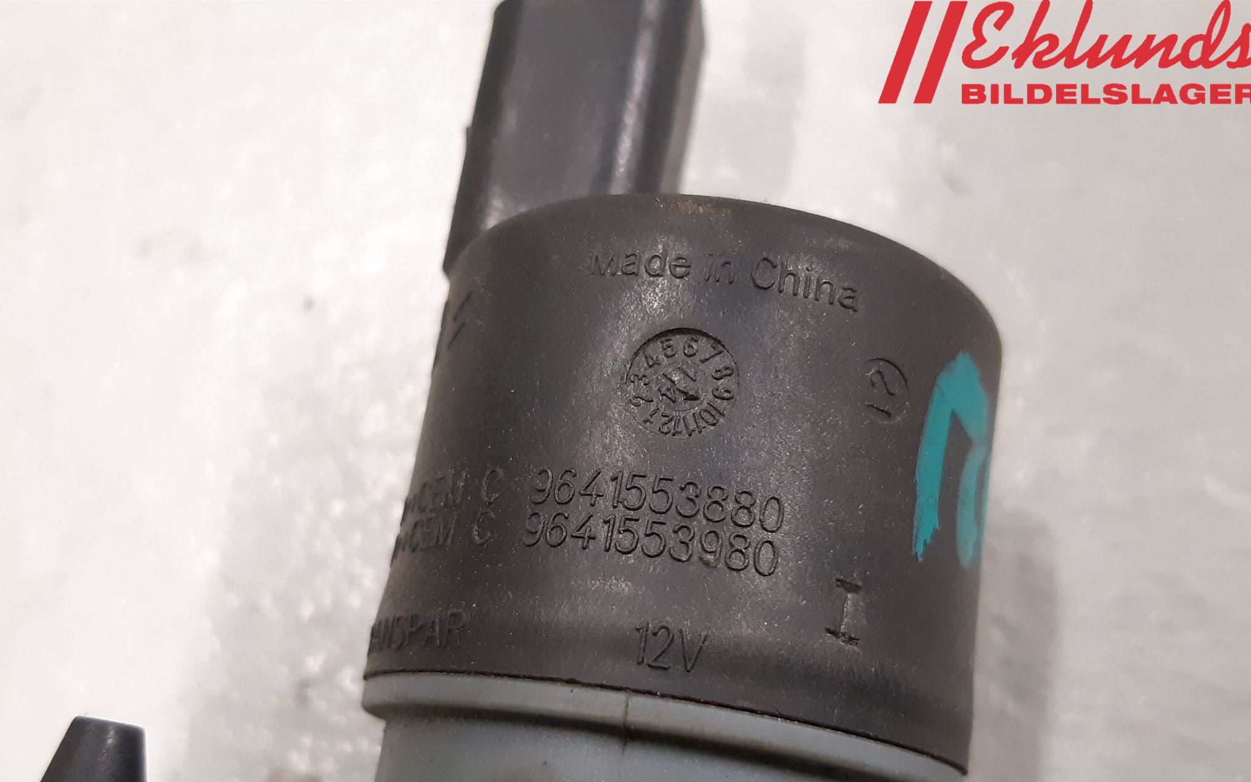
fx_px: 955
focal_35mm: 28
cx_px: 624
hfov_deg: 66.5
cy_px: 475
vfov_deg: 44.3
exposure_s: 1/33
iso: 250
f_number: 1.7
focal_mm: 3.93
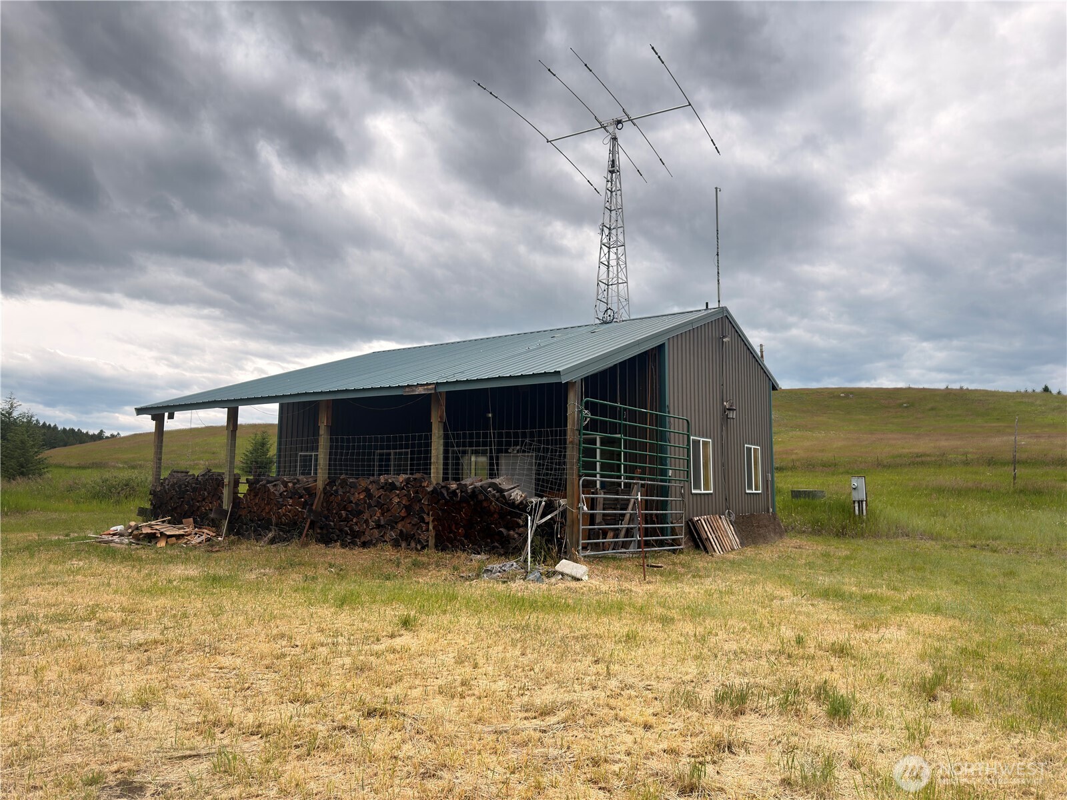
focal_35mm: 24
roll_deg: +0.2
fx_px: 740
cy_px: 400
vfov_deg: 56.8
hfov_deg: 71.6
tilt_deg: +5.8
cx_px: 534
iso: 100
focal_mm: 6.76
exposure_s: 1/1468
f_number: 1.78
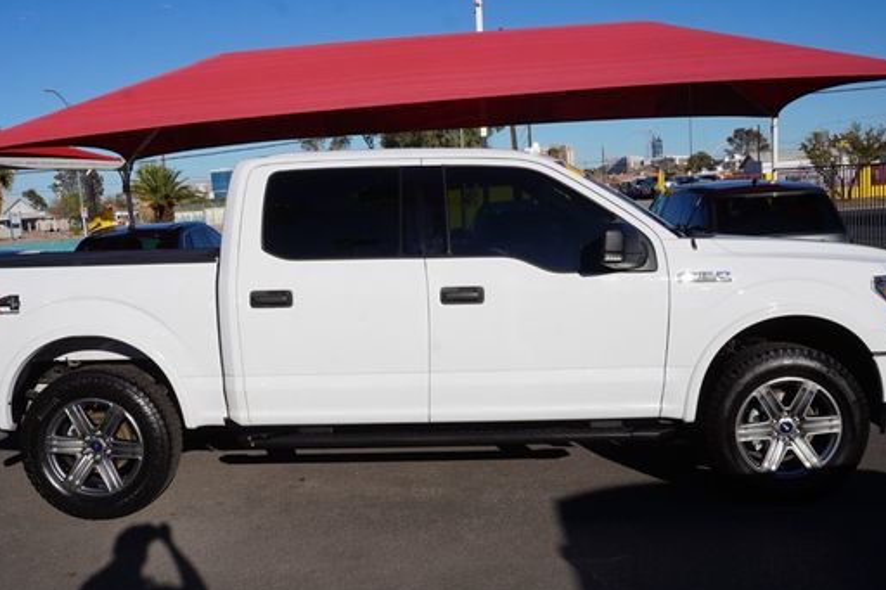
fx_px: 876
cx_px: 400
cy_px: 317
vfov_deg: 37.2
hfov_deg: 53.5
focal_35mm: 36
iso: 100
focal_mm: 19
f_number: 14
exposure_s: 1/200
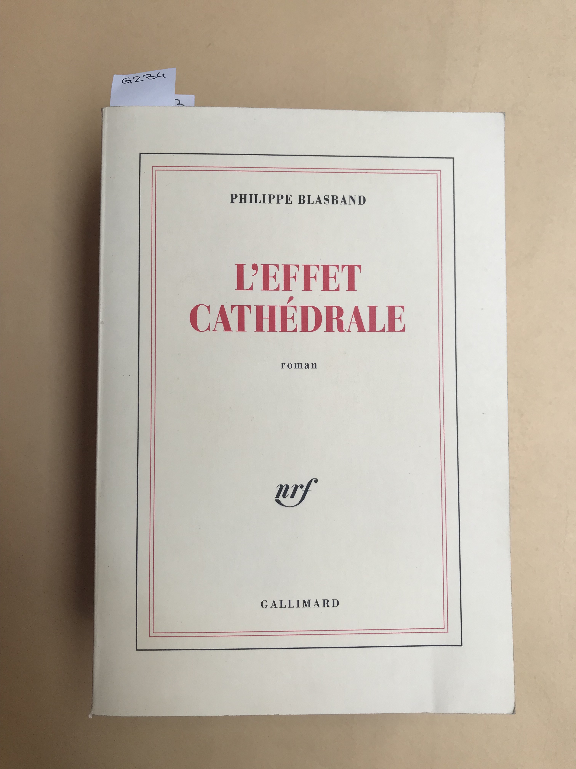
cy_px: 384
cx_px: 288
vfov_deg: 63.4
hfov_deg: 49.7
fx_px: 621
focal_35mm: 28
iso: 20
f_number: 1.8
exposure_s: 1/371
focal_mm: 3.99
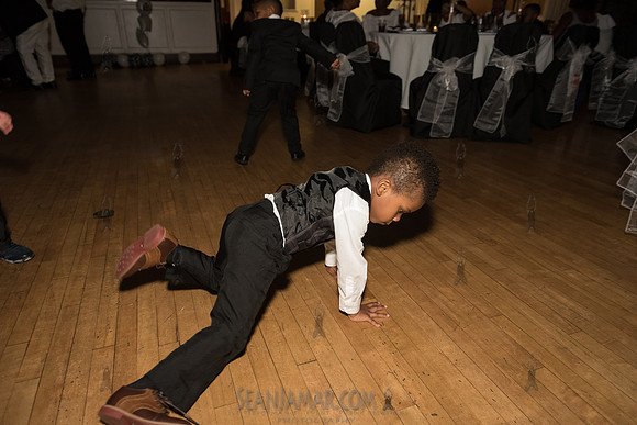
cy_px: 212
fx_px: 425
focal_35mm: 24
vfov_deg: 53.2
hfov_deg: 73.7
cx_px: 318
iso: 2000
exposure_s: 1/320
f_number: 3.5
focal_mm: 24
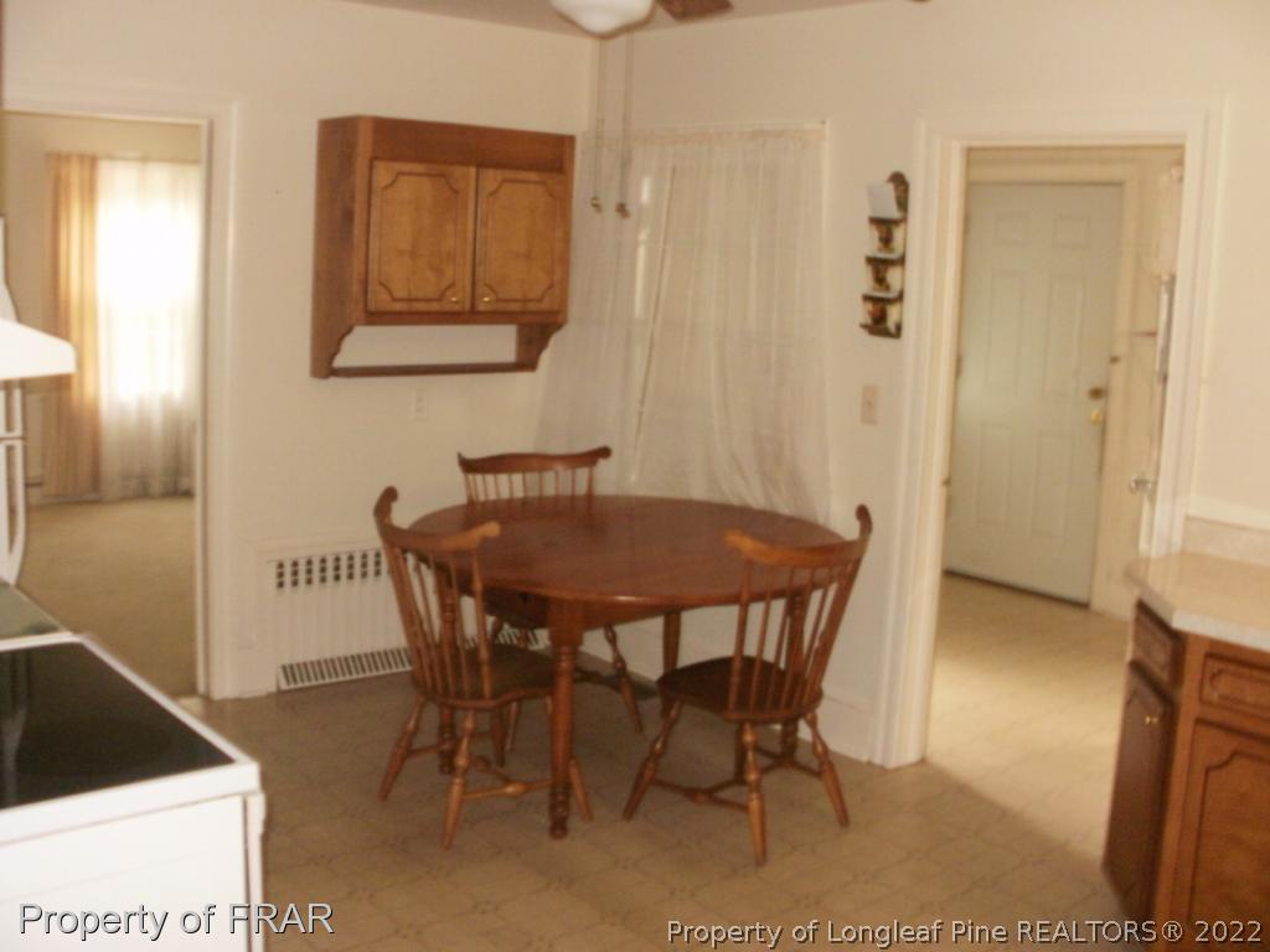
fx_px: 1321
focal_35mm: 36
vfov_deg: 39.7
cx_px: 635
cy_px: 476
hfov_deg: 51.4
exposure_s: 1/30
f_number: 3.5
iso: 250
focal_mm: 6.3
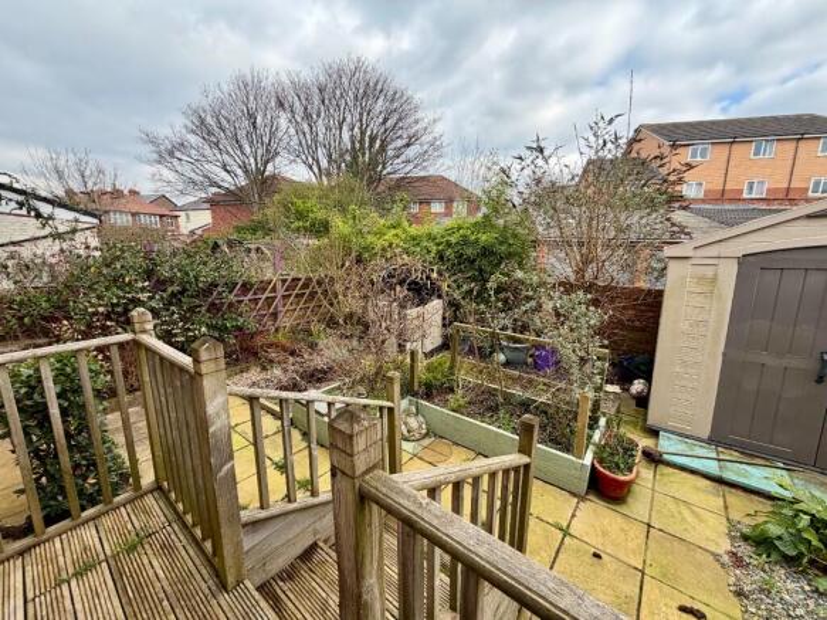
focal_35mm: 14
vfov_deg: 85.7
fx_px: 334
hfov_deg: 102.1
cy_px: 310
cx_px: 414
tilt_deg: -11.0
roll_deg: +0.4
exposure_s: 1/502
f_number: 2.2
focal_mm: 2.22
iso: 50
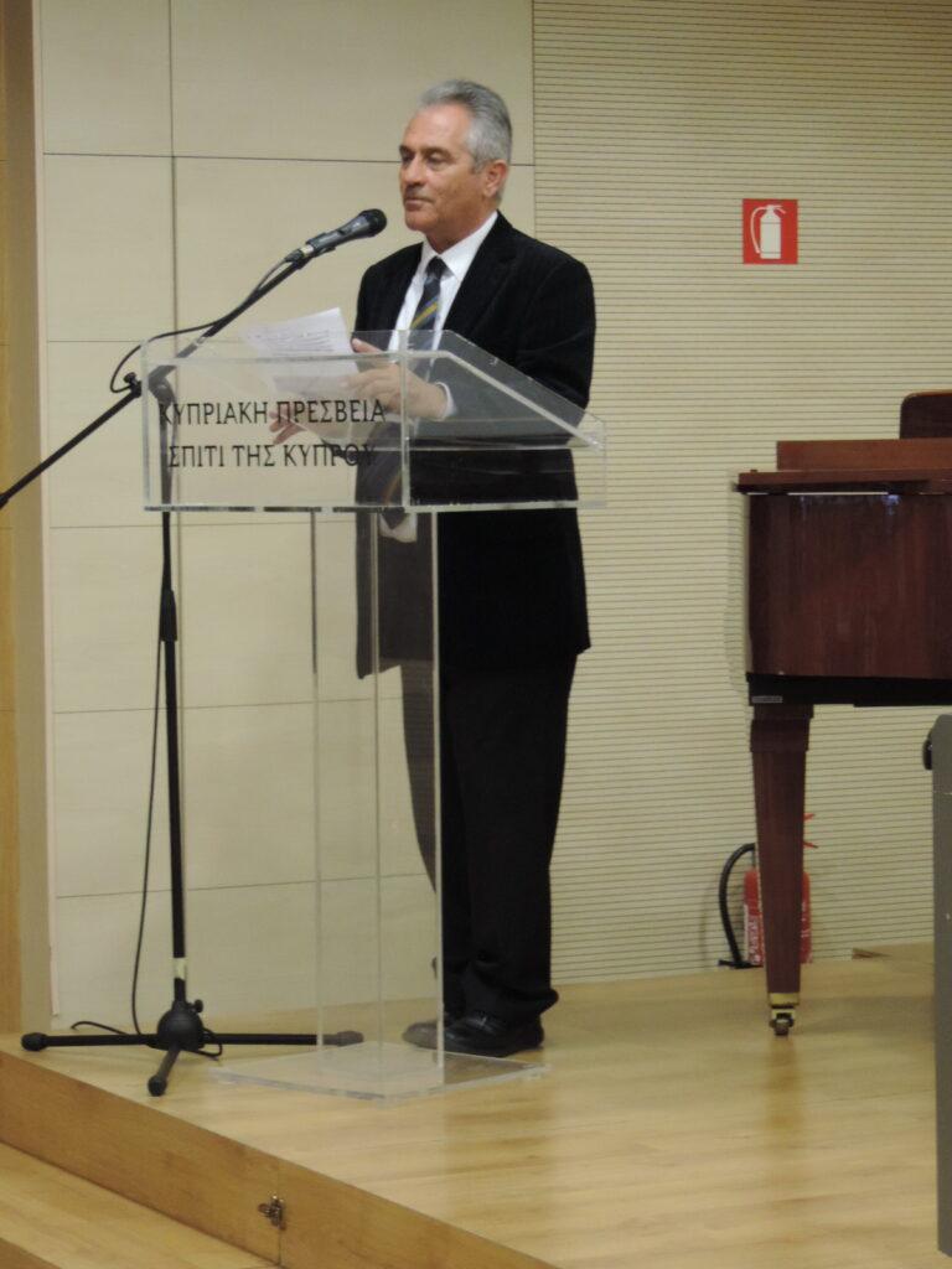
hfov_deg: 14.1
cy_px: 634
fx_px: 3850
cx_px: 476
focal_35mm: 105
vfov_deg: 18.7
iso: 800
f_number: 4.2
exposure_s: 1/20
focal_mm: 18.7
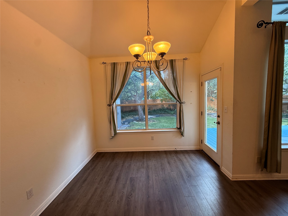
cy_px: 108
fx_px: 116
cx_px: 144
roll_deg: +2.8
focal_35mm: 14
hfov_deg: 102.1
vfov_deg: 85.7
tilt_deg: -4.3
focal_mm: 2.22
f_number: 2.2
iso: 160
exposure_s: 1/120
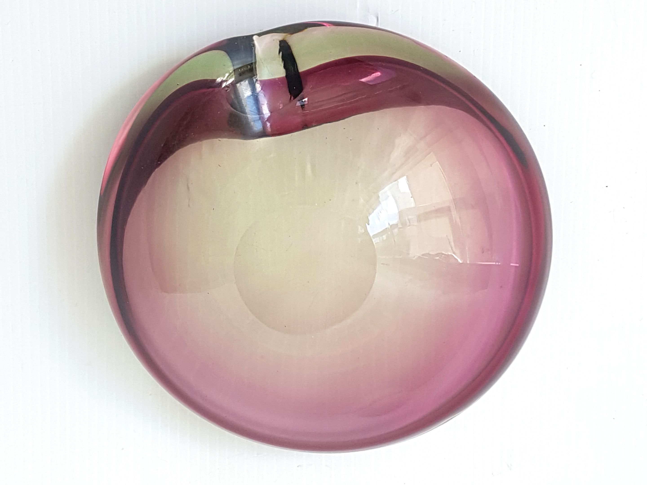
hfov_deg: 67.3
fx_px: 486
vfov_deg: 53.1
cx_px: 324
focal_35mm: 26
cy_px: 242
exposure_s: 1/141
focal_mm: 4.2
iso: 50
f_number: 1.7
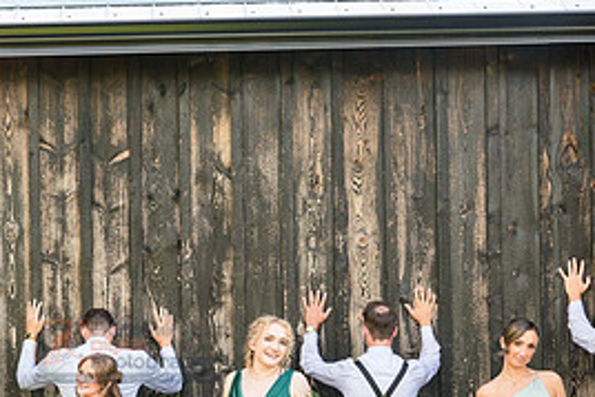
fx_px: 1406
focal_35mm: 85
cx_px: 129
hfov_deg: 23.6
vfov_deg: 15.9
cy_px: 349
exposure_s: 1/160
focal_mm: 38
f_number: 5.6
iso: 400
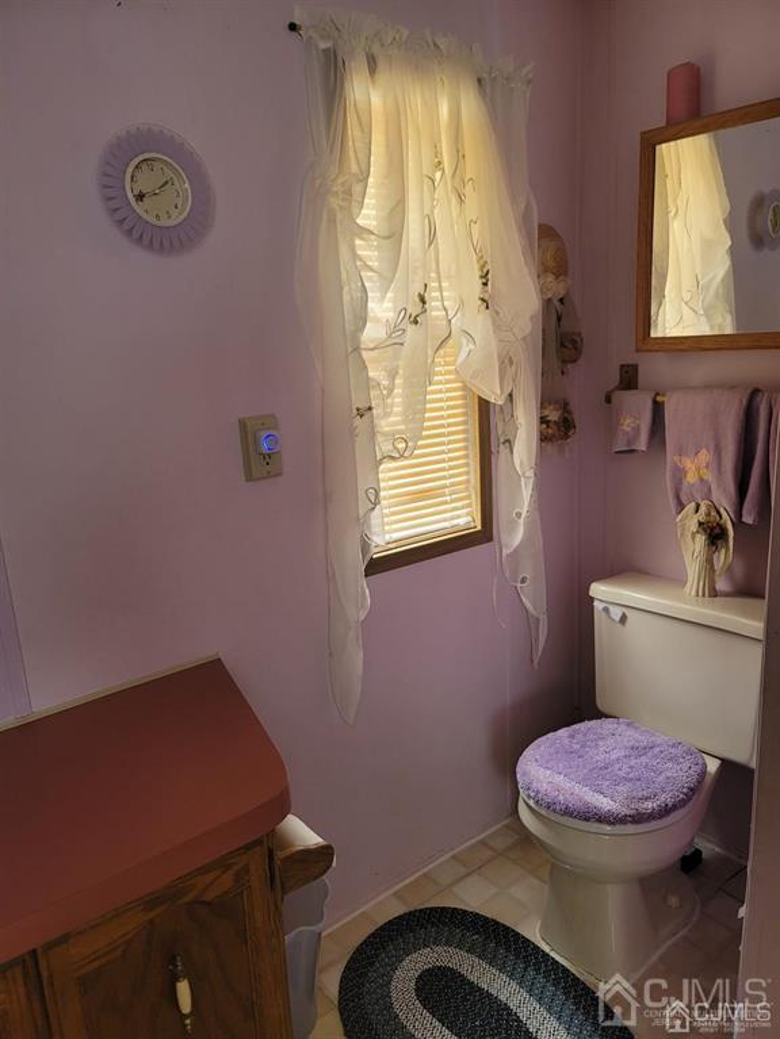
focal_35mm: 25
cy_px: 520
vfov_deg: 69.4
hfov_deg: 54.9
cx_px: 390
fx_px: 751
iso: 200
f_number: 1.8
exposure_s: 1/60
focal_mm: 7
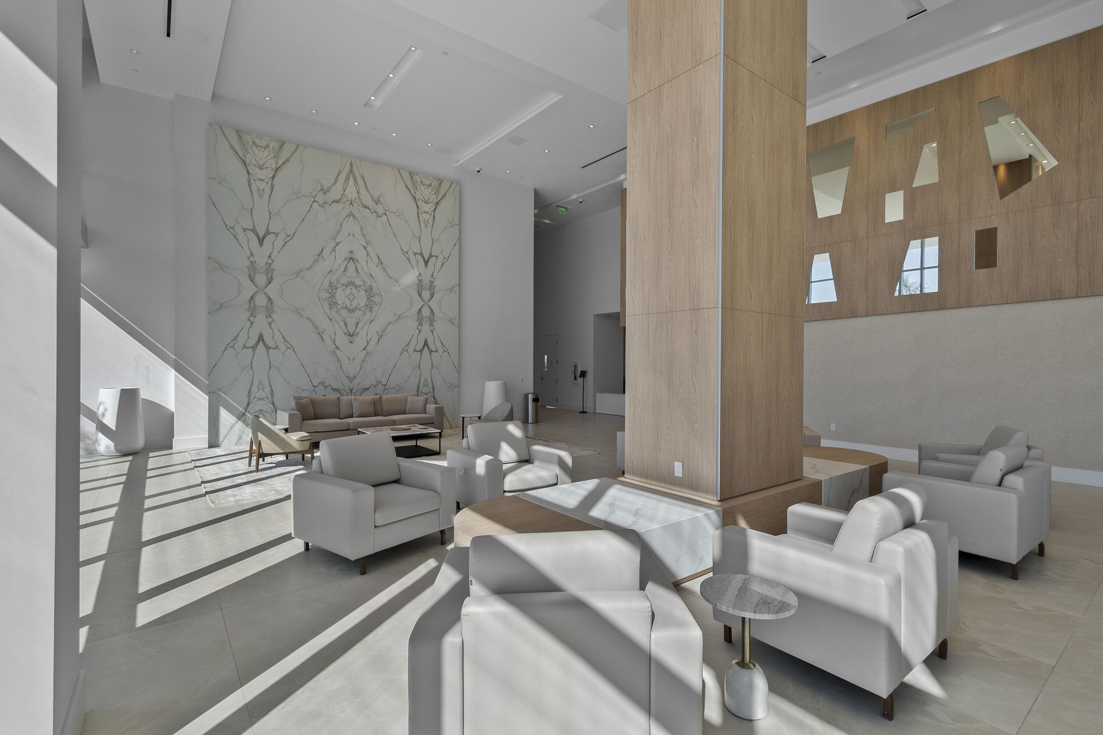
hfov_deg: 100.4
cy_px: 368
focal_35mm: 15
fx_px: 460
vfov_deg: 77.3
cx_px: 552
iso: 400
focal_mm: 10
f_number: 8
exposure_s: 1/125
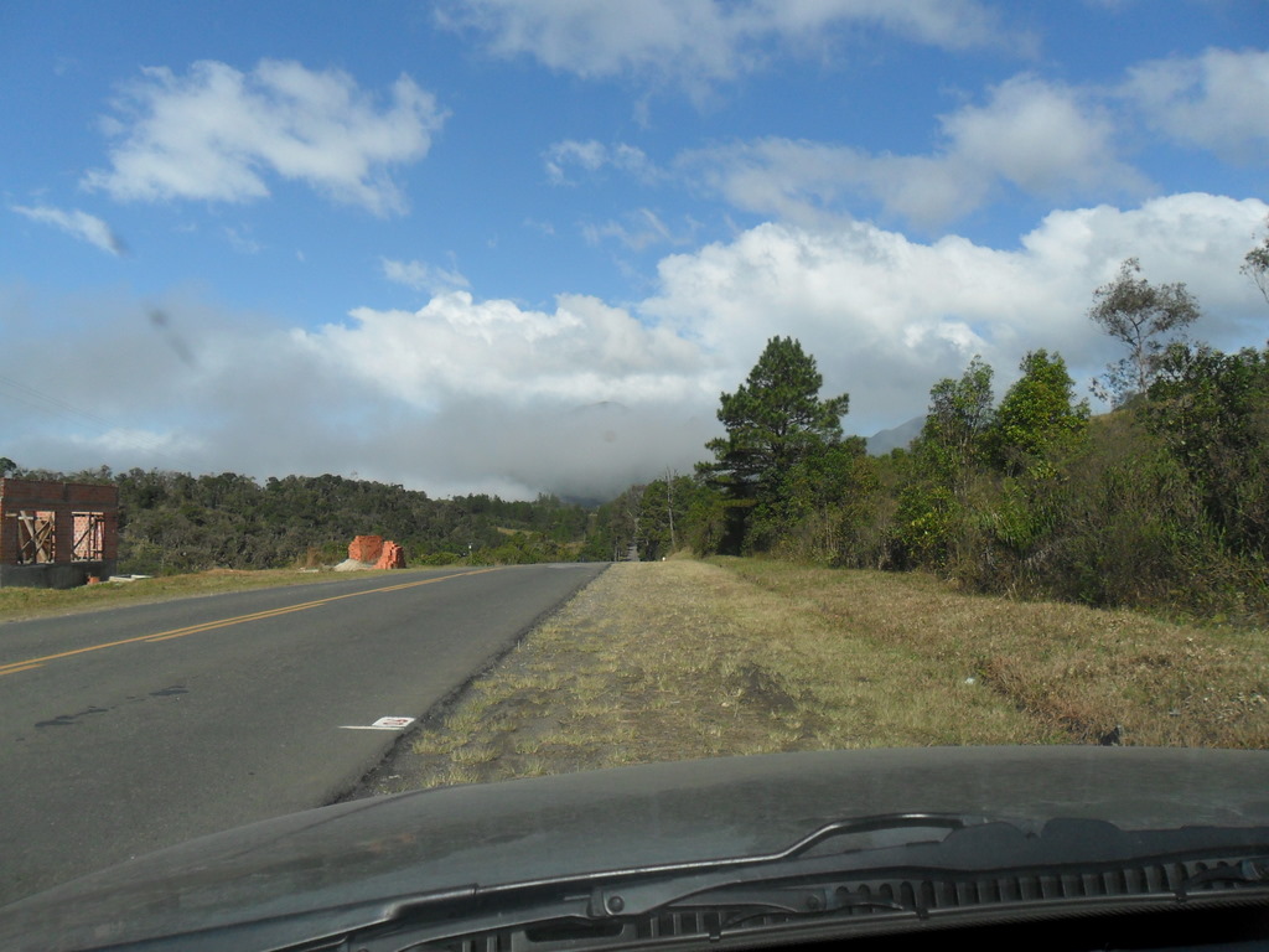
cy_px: 476
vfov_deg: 51.4
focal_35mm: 27
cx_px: 634
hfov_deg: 65.3
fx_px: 990
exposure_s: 1/180
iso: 100
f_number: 8.9
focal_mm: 4.9
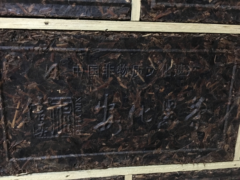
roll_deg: -1.1
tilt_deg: -14.4
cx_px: 120
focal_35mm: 29
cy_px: 90
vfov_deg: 48.2
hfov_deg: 61.7
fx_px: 201
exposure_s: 1/4
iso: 160
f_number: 2.2
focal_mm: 4.15
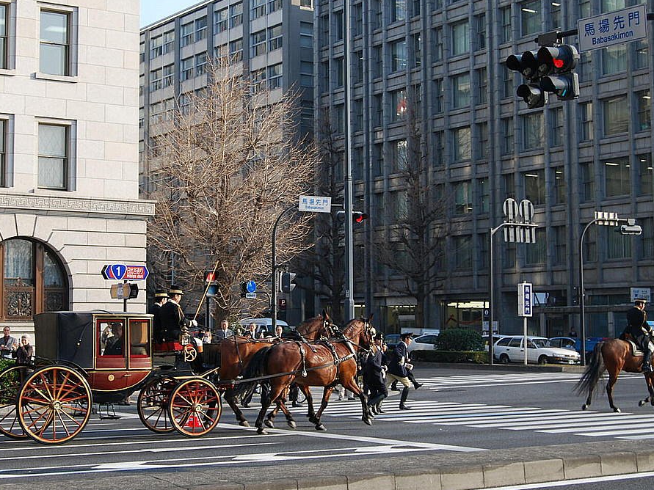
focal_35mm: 53
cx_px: 333
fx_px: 1001
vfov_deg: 27.5
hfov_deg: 36.2
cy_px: 241
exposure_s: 1/125
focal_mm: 32
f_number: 5.6
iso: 100
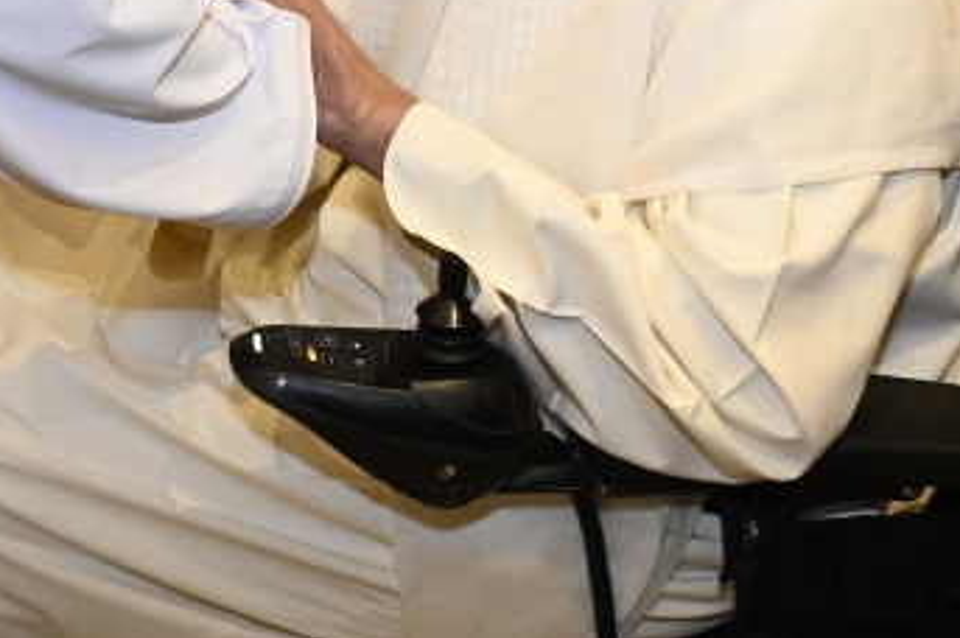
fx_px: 2238
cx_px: 266
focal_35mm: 84
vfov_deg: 15.4
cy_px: -221
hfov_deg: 24.0
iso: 2500
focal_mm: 24
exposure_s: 1/200
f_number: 4
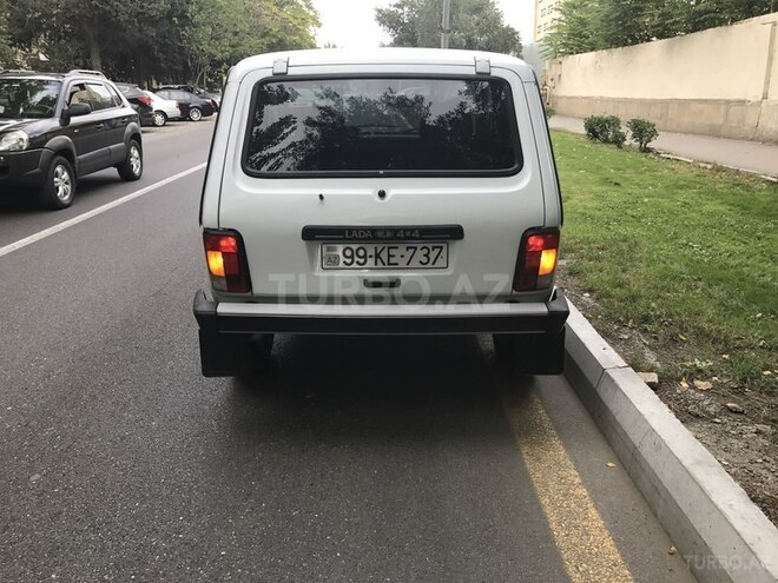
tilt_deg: -17.0
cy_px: 292
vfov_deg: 49.7
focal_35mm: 28
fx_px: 629
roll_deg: +0.9
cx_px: 389
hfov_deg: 63.4
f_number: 1.8
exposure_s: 1/311
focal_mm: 3.99
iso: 20
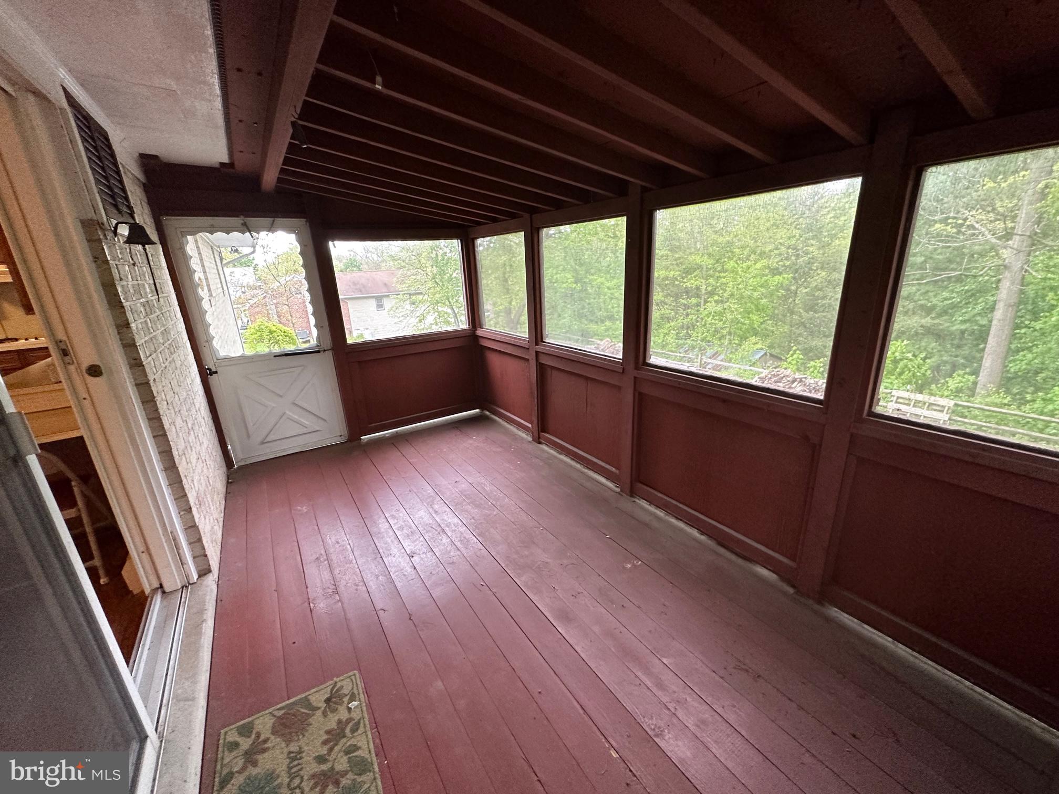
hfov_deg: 102.1
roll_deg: +3.7
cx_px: 530
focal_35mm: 14
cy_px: 397
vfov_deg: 85.7
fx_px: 428
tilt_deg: -17.8
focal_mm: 2.22
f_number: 2.2
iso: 250
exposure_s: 1/99
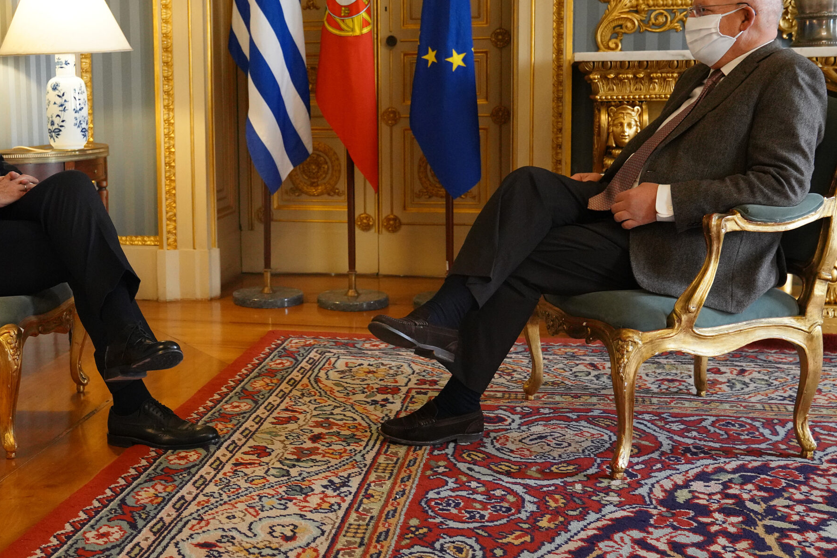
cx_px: 317
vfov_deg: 31.0
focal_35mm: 43
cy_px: 189
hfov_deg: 45.1
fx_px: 1000
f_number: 4.5
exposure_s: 1/200
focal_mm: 30
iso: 4000
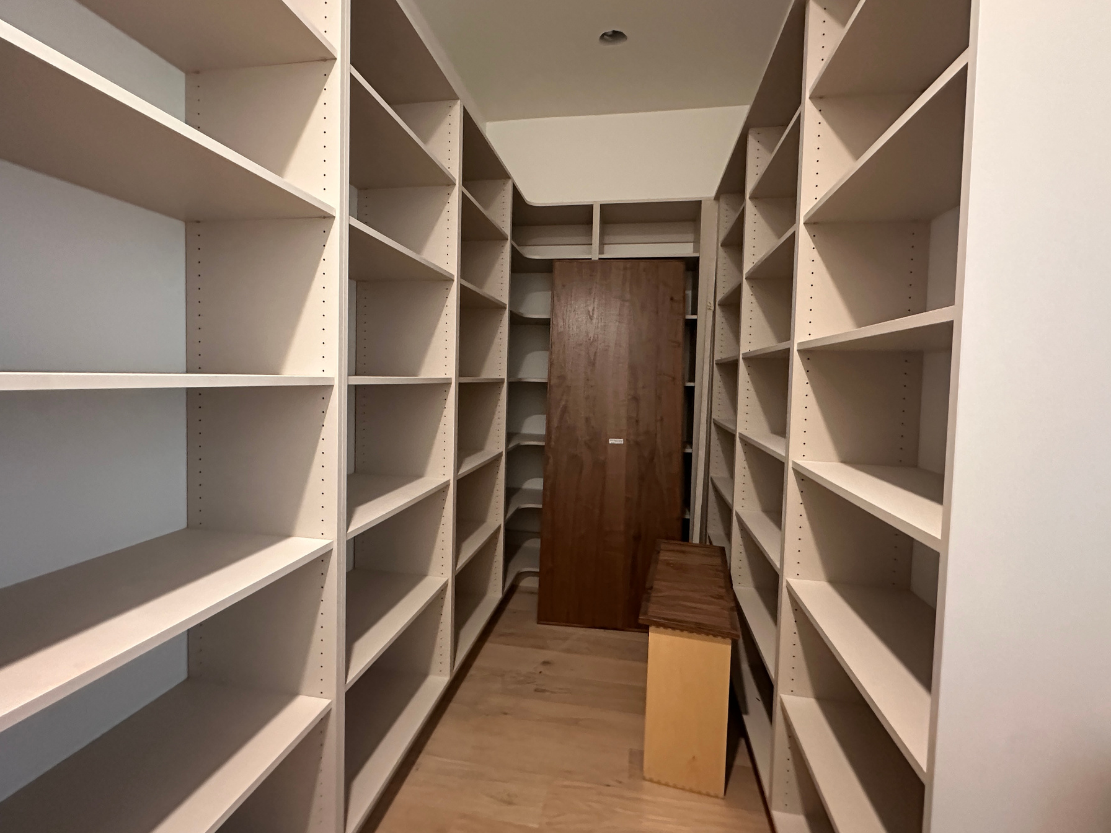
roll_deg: -2.3
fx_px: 514
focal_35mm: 16
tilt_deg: -1.3
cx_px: 546
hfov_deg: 94.5
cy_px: 397
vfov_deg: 78.1
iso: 1000
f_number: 2.2
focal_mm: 2.22
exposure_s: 1/40
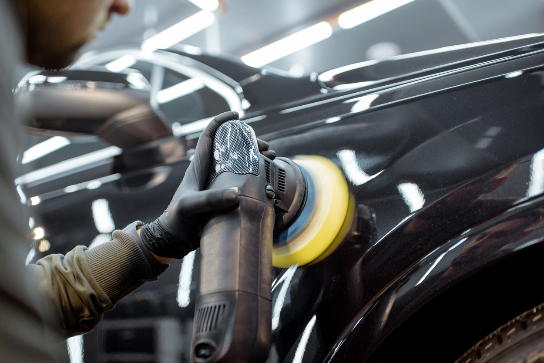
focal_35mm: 35
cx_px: 272
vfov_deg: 37.9
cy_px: 182
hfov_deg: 54.4
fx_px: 529
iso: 400
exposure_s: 1/160
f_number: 2
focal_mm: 35
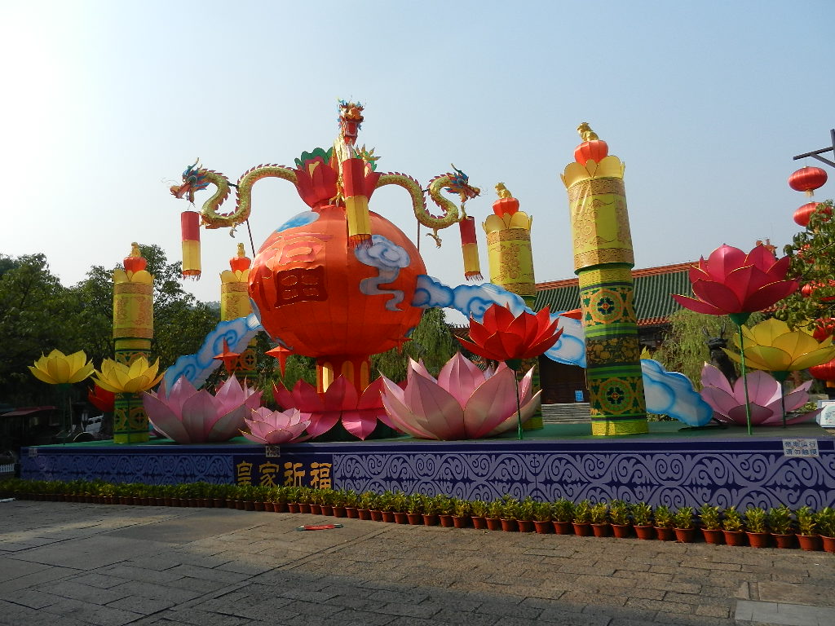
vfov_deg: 54.9
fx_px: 603
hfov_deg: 69.4
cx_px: 418
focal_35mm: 25
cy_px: 313
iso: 160
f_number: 3.5
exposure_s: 1/1600
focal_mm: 4.5
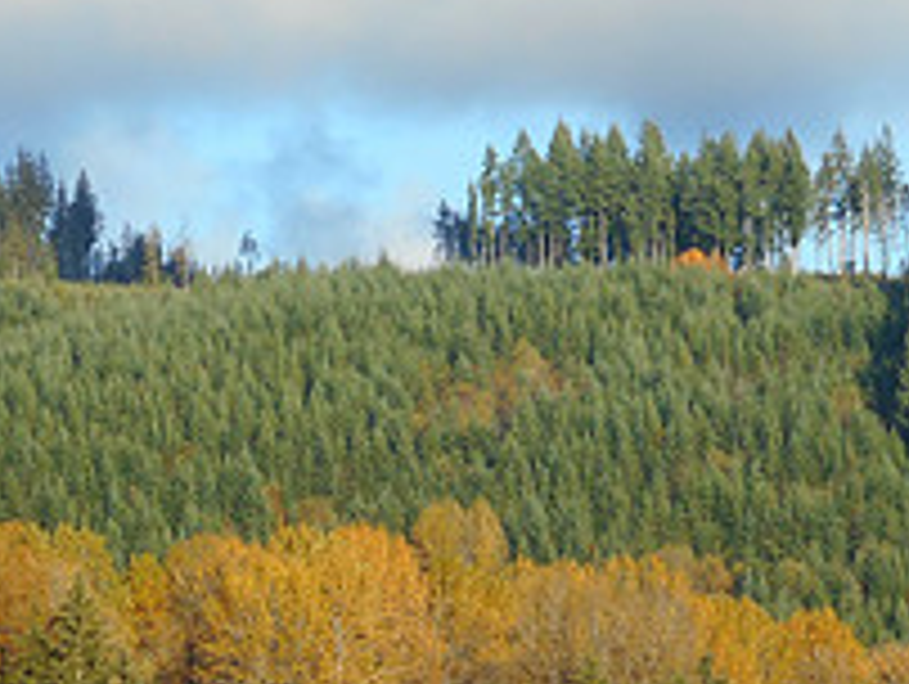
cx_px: 860
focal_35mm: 221
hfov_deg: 8.9
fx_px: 5810
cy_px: 911
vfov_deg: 6.7
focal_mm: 13.8
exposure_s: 1/200
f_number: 5.5
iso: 80
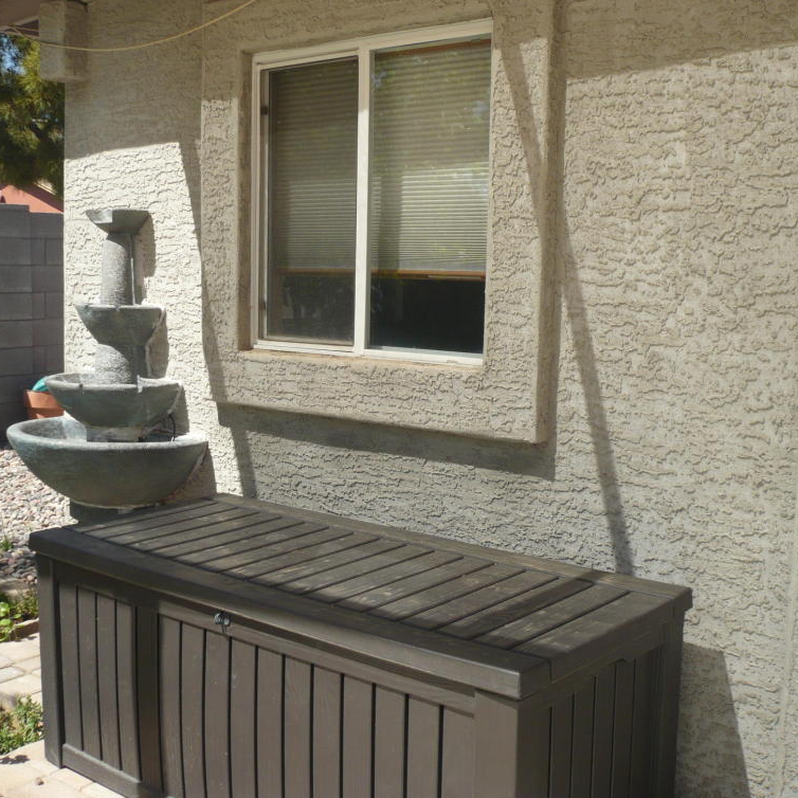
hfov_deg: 39.8
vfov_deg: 40.0
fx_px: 1095
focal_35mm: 42
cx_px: 311
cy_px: 396
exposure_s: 1/160
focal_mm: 5.8
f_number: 8
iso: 100
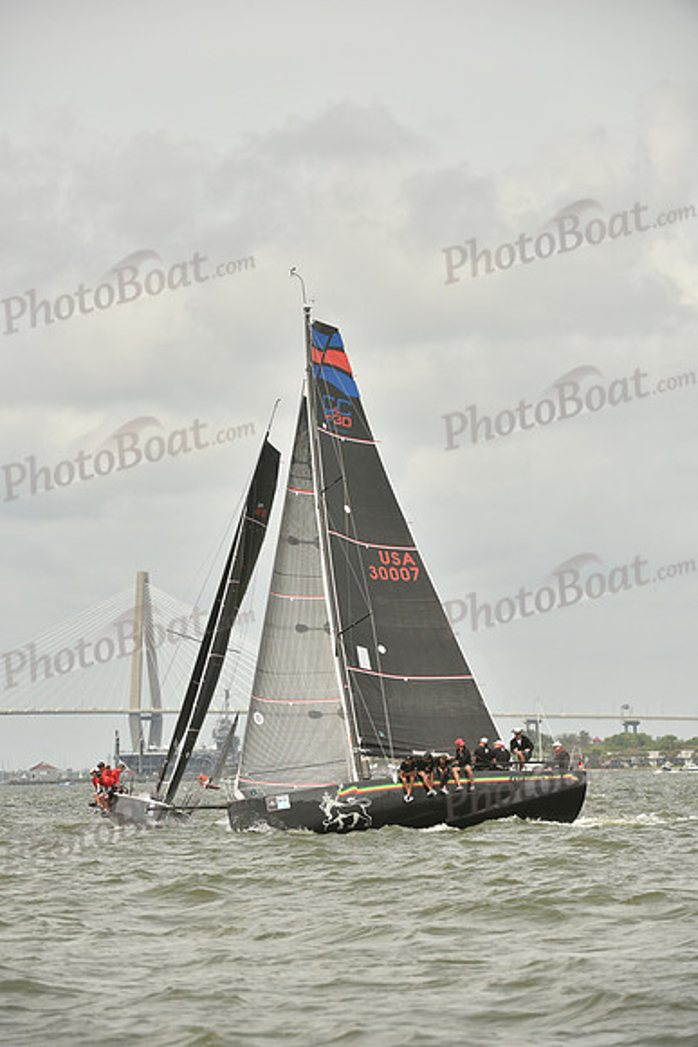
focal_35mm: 200
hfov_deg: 6.9
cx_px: 349
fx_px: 5813
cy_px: 524
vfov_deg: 10.3
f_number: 7.1
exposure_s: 1/1250
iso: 320
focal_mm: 200
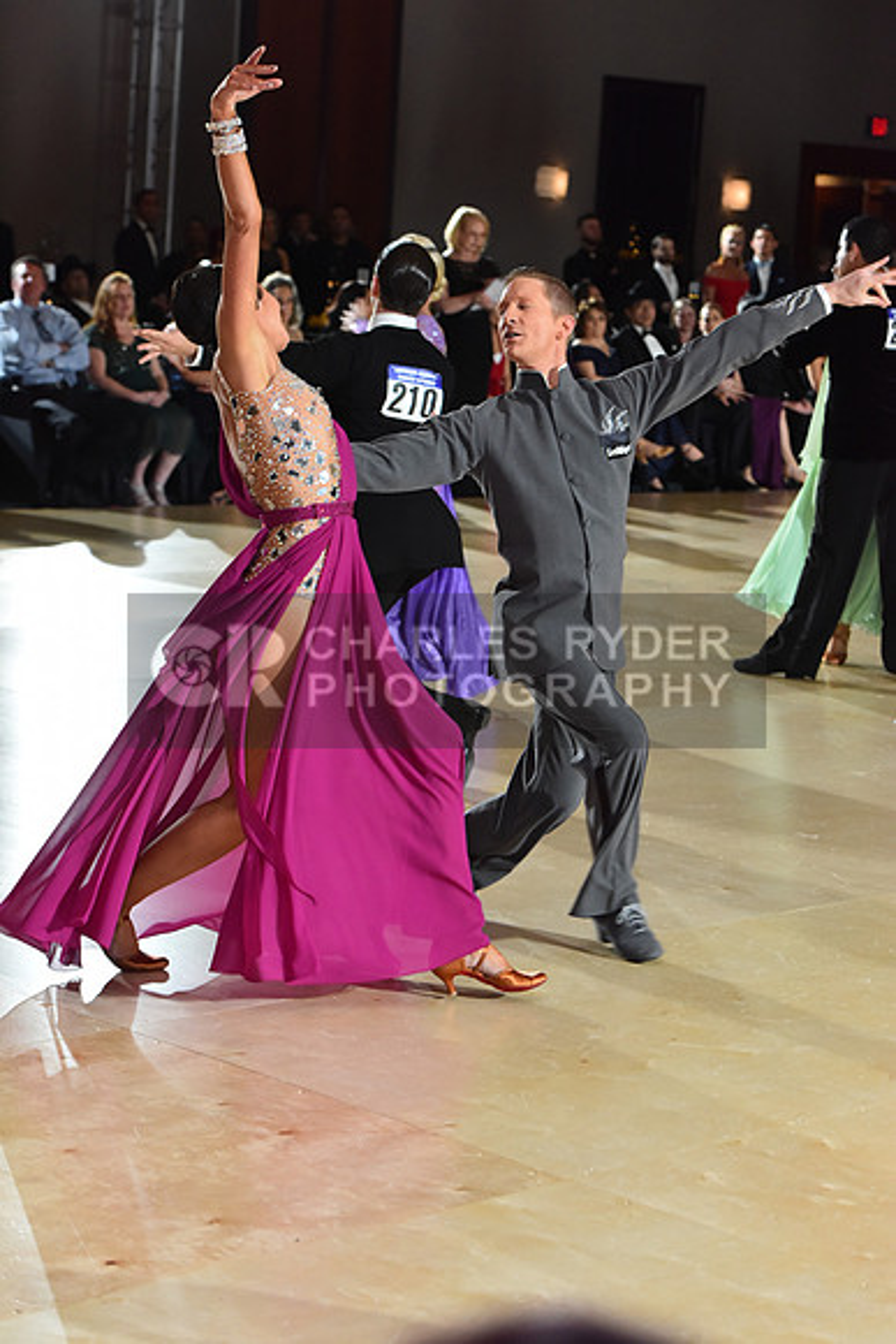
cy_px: 672
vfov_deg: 23.6
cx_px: 448
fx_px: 3209
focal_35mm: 86
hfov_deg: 15.9
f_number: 5
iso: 2500
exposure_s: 1/250
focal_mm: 86
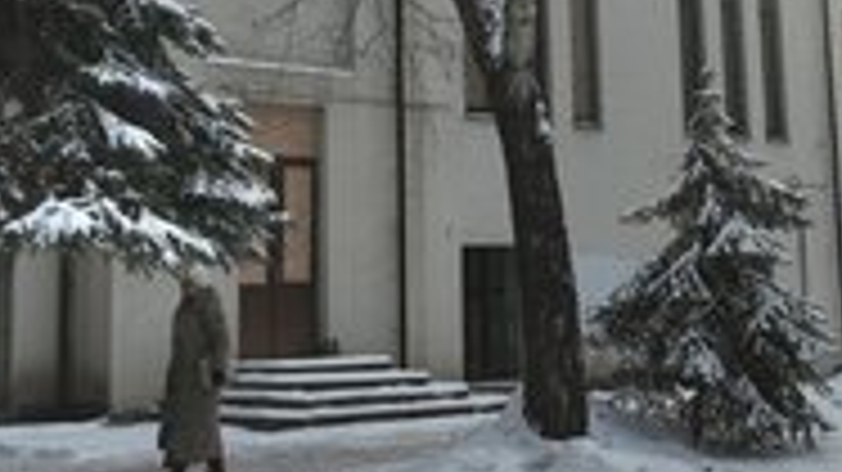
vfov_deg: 15.8
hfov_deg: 28.5
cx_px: 504
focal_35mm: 74
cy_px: -47
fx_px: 1651
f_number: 8
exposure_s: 1/10000
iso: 200
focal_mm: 33
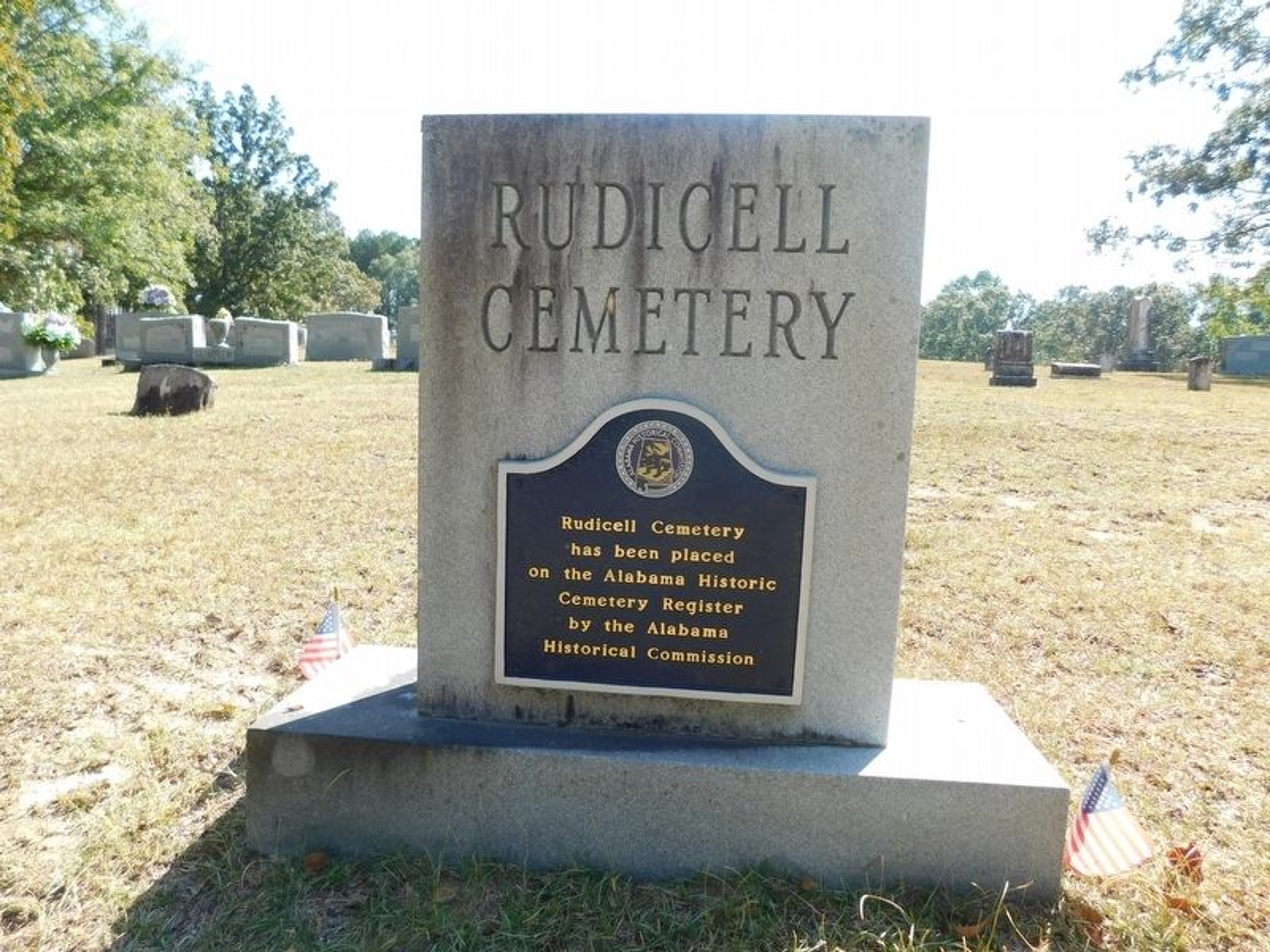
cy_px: 476
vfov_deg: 58.9
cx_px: 635
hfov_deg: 73.9
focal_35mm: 23
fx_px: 844
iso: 125
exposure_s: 1/400
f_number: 3
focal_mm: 4
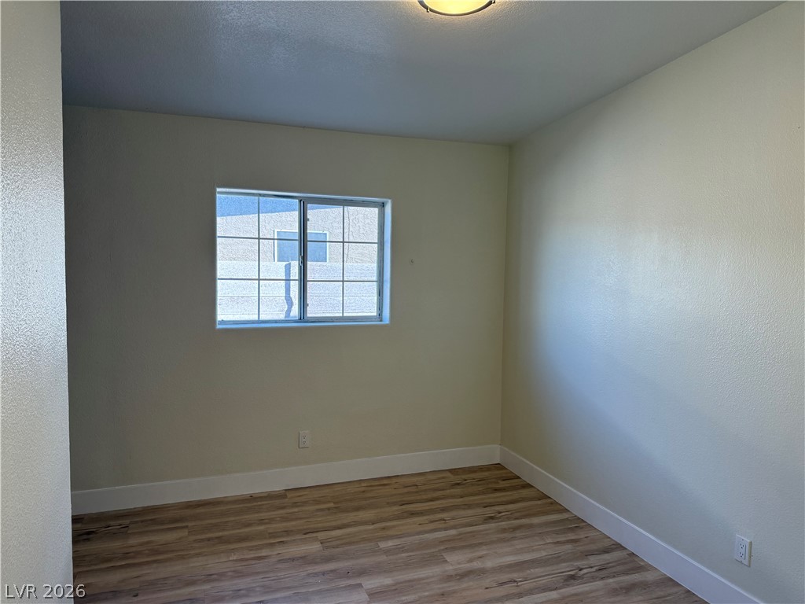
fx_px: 558
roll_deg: -1.0
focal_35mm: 24
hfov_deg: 71.6
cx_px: 402
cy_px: 302
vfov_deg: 56.8
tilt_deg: -3.5
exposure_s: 1/233
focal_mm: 6.76
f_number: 1.78
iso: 160
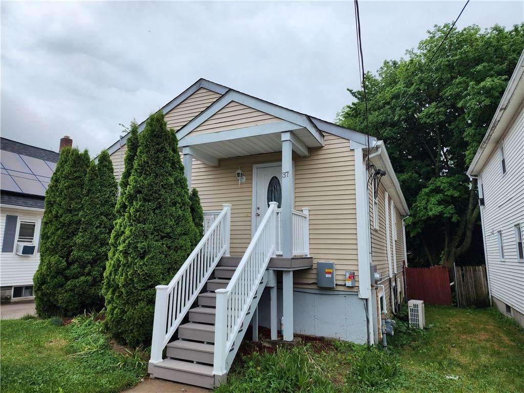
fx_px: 348
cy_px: 196
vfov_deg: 58.9
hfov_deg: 73.9
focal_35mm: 23
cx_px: 262
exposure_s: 1/1376
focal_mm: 6.4
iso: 12
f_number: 1.8
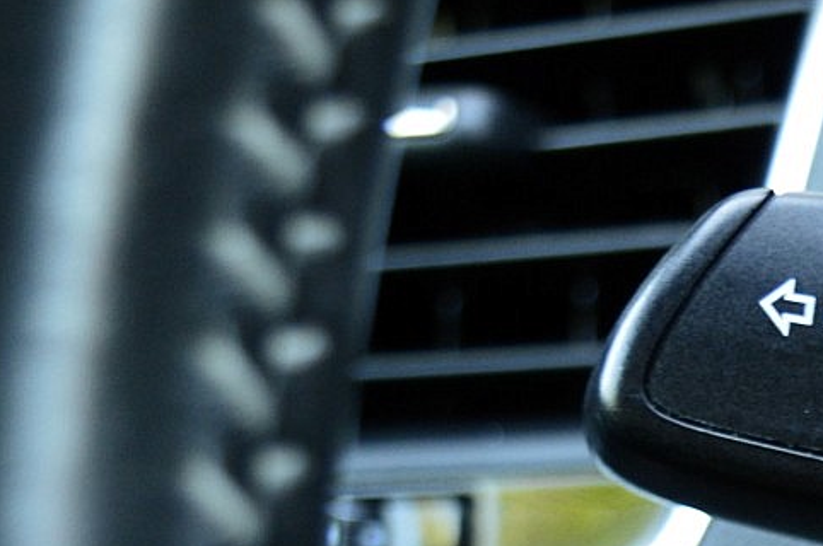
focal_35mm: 147
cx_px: 1083
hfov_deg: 13.5
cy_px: 807
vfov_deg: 9.1
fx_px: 3349
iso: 800
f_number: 4.2
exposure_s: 1/40
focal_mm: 29
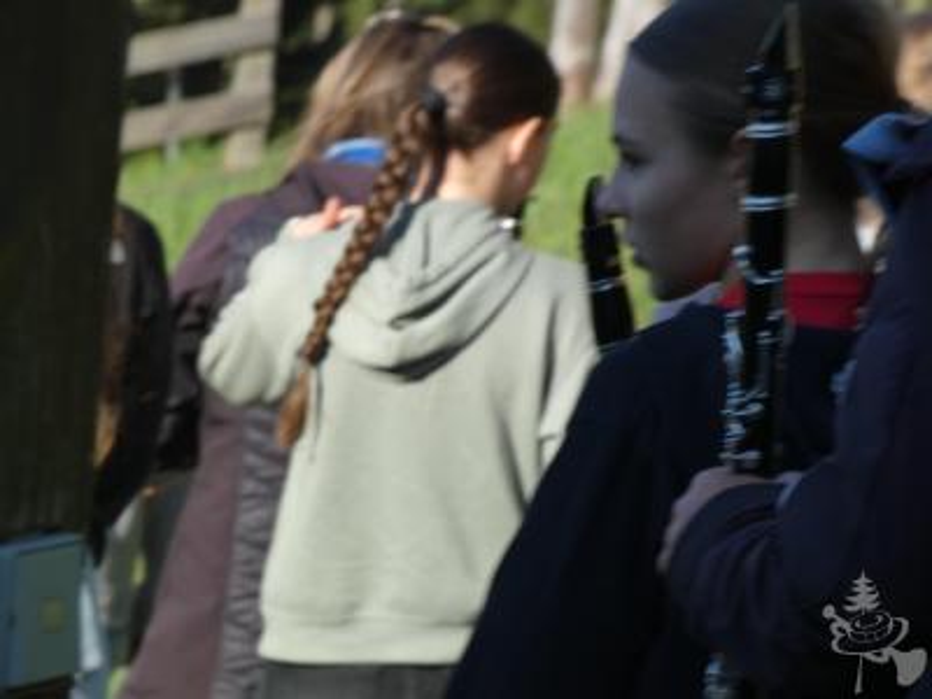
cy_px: 350
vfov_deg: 3.7
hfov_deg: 5.0
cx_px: 466
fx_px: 10770
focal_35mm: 400
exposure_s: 1/200
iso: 80
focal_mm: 71.7
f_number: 5.6
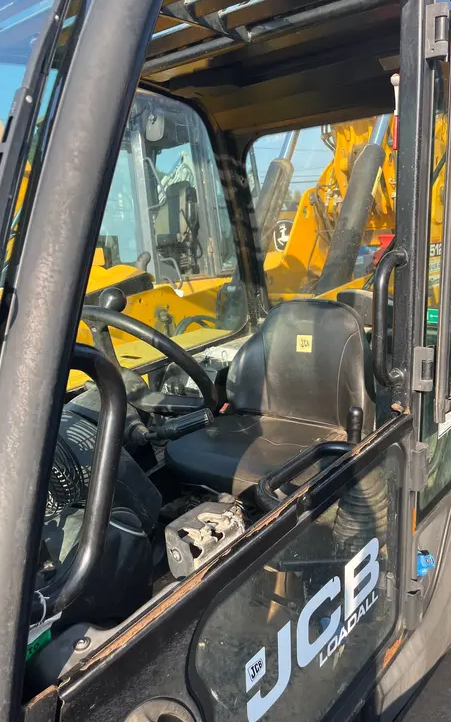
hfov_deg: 44.5
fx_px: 551
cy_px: 356
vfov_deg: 66.5
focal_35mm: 28
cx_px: 231
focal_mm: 5.1
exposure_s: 1/657
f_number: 1.6
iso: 50
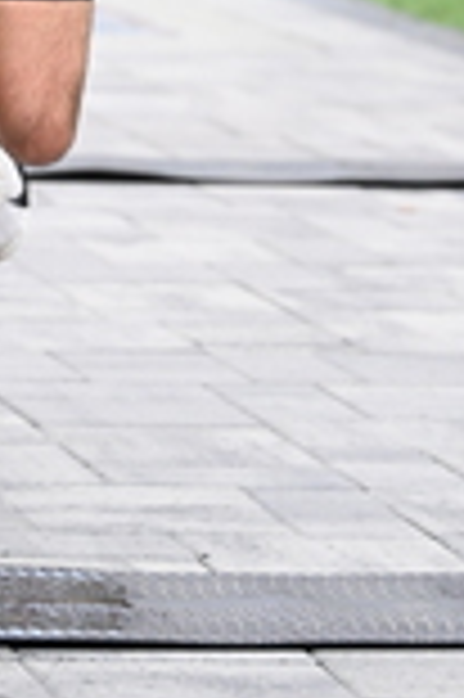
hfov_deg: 4.6
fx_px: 5716
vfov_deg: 6.9
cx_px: 2
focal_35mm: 295
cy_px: -405
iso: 1600
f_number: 2.8
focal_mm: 83
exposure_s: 1/1250
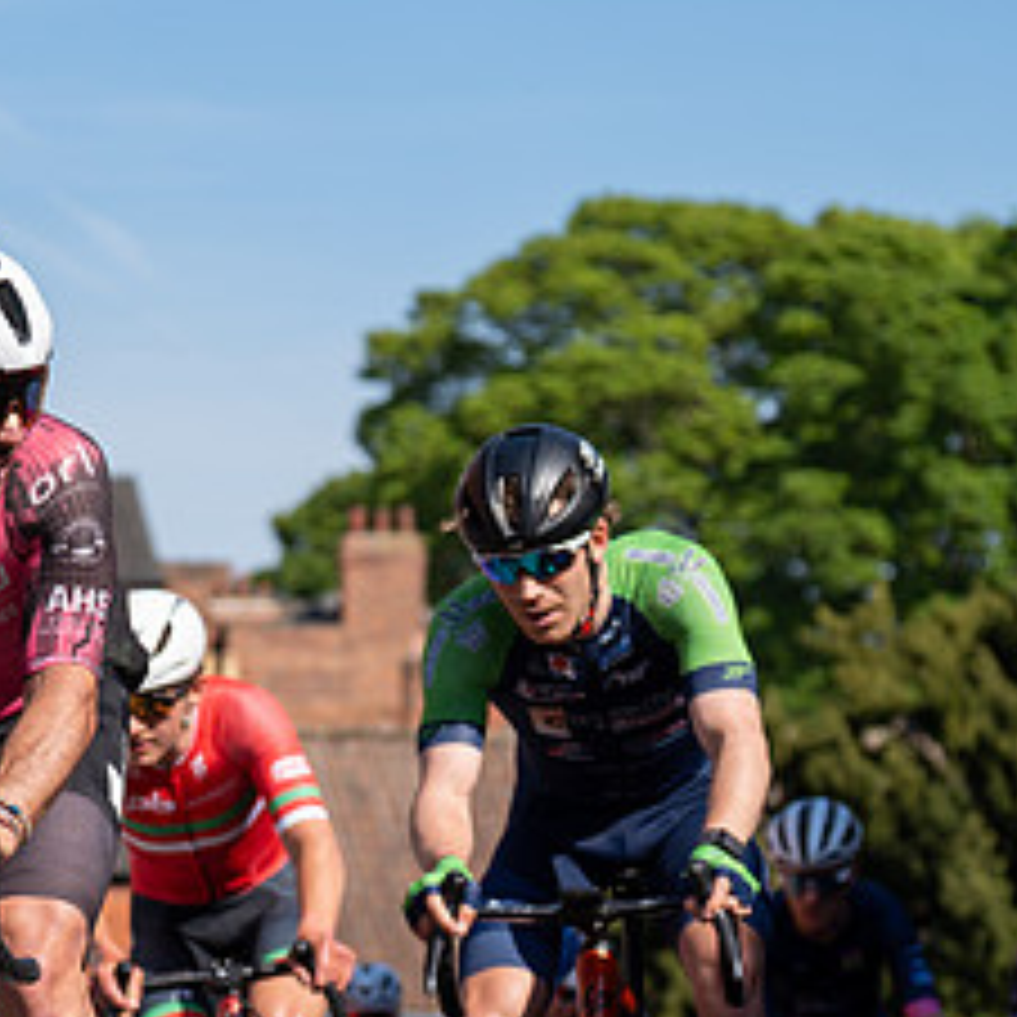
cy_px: 767
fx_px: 5086
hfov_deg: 11.2
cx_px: -162
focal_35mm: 153
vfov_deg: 11.4
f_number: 3.5
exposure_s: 1/1000
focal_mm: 70
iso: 100
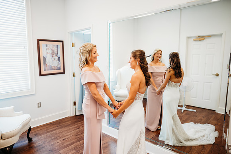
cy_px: 77
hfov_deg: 73.7
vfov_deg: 53.2
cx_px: 116
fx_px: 154
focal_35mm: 24
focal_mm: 24
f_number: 2.5
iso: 320
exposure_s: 1/160
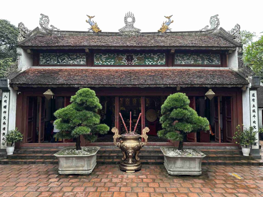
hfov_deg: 71.6
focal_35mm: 24
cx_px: 132
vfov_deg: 56.8
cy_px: 98
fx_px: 182
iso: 80
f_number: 1.8
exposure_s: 1/380
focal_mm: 6.9
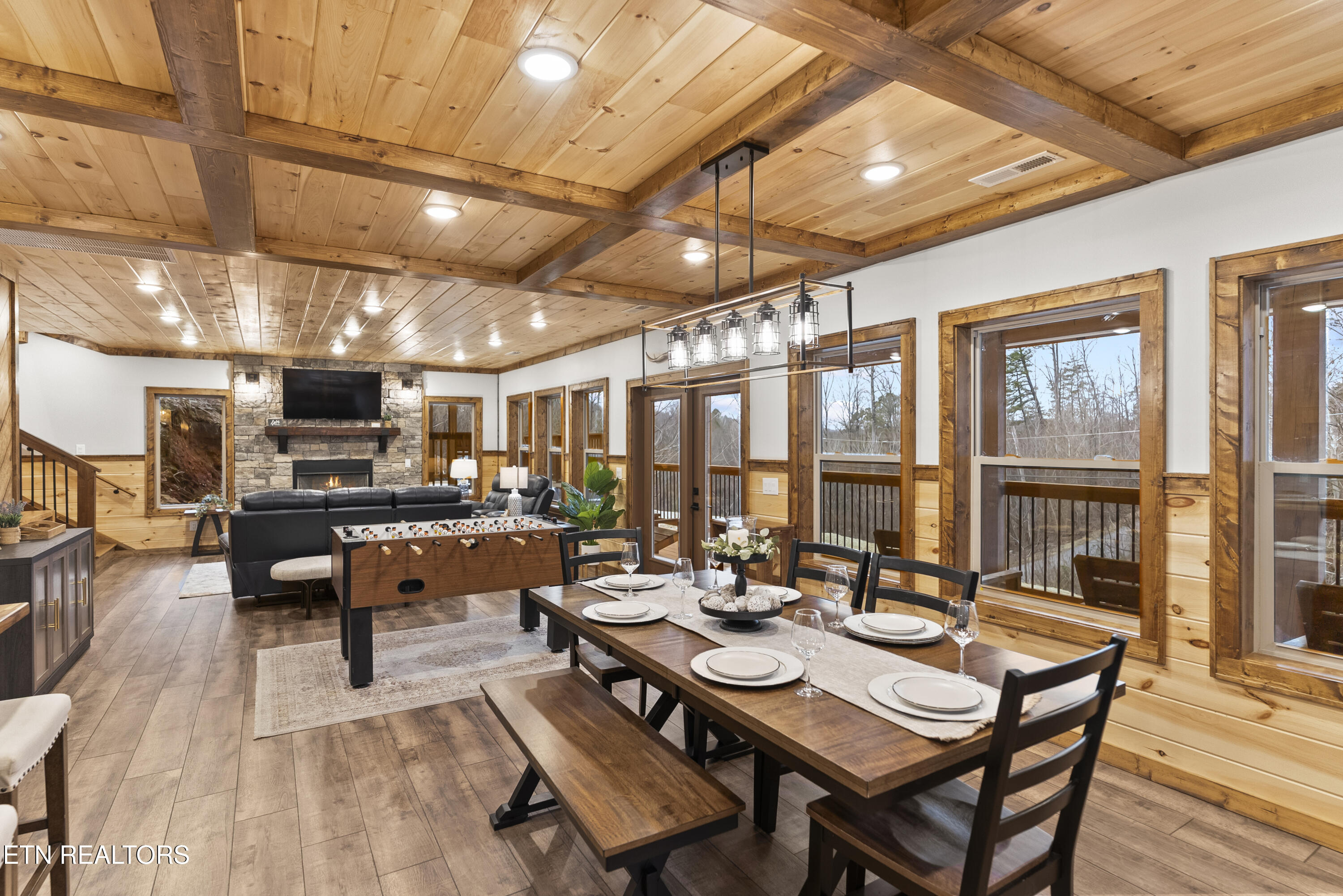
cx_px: 672
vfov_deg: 70.5
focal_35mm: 17
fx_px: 634
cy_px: 448
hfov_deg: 93.3
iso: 1000
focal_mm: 17
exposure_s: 1/10
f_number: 4
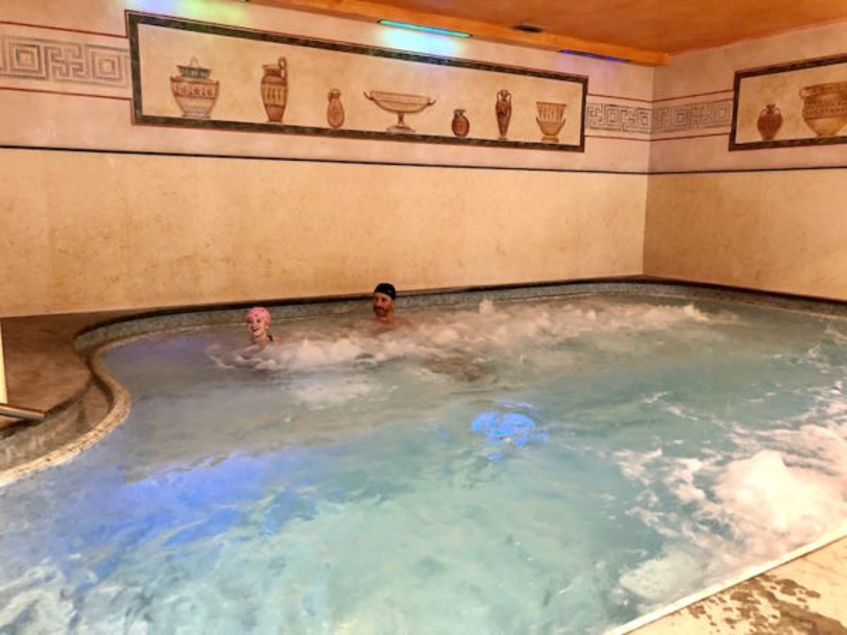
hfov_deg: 63.4
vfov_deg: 49.7
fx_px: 685
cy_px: 318
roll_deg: -0.3
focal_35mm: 28
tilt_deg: -9.2
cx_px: 424
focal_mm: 4
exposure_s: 1/4
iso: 80
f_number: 1.8
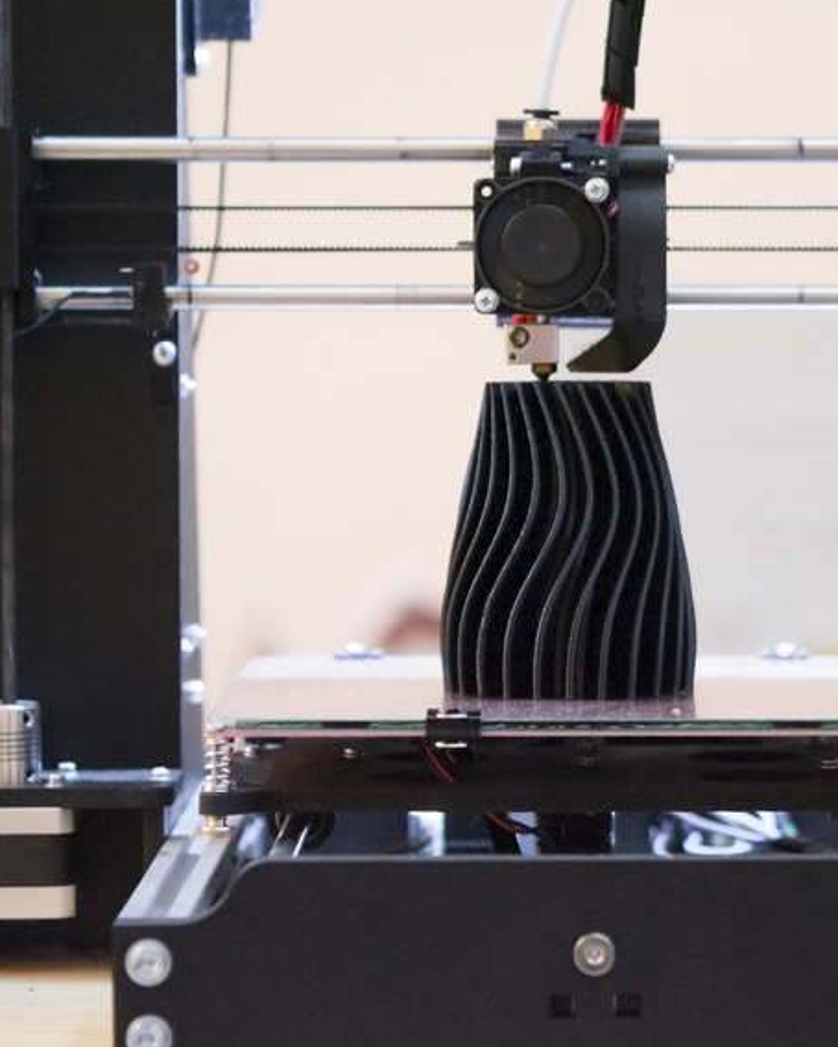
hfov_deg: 10.4
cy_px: 455
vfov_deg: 12.9
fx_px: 4617
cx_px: 578
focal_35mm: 149
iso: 3200
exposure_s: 1/125
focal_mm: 60
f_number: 2.8
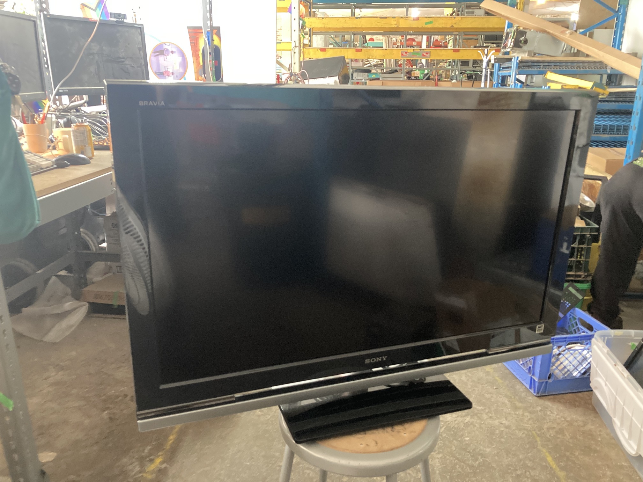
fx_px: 520
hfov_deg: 63.4
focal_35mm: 28
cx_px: 322
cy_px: 241
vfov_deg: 49.7
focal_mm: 3.99
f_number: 1.8
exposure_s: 1/24
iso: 500
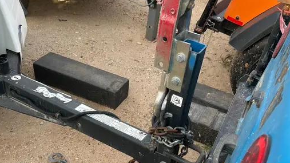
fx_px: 315
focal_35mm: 41
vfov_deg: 28.7
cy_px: 115
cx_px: 142
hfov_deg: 49.4
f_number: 1.5
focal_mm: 5.7
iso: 50
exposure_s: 1/353
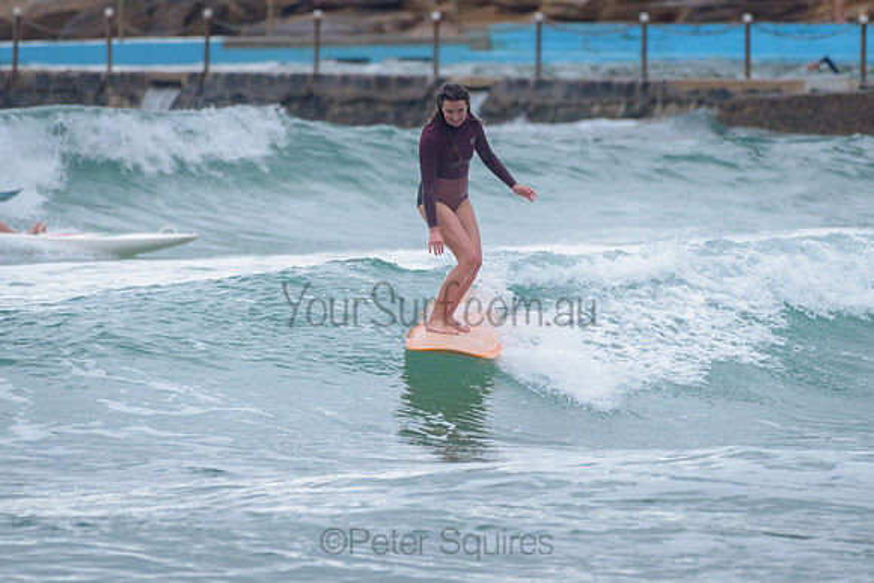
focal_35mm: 613
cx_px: 459
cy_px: 284
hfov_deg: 3.4
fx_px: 14891
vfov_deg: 2.2
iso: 560
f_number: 5.6
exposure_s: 1/1250
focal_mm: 500
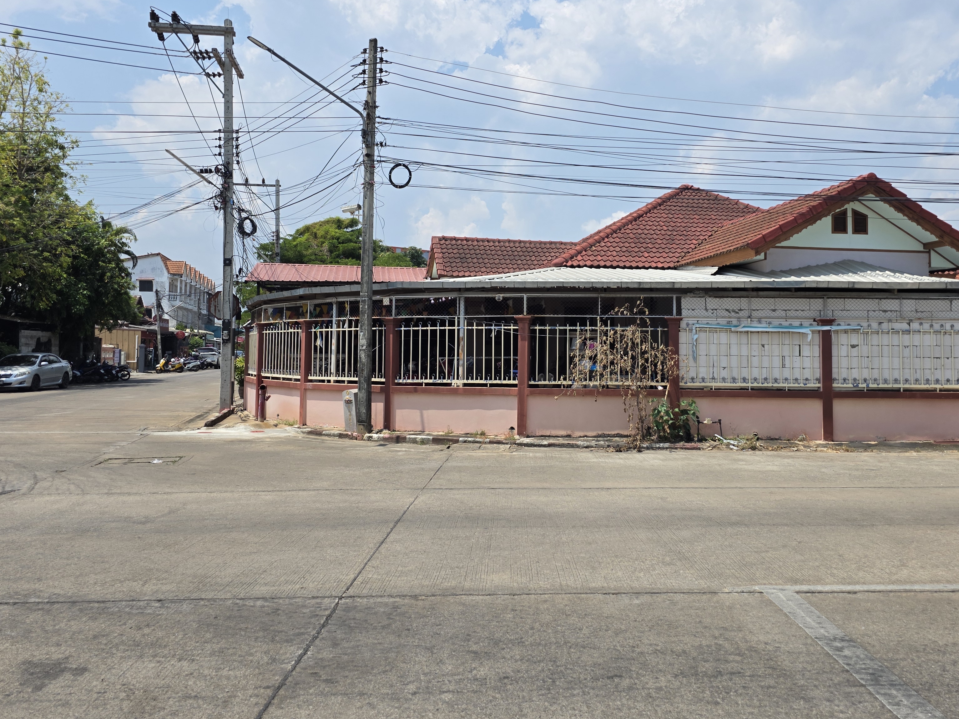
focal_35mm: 30
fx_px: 831
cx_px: 555
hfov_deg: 59.7
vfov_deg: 46.6
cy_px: 295
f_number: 1.7
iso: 80
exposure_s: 1/7626
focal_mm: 6.3
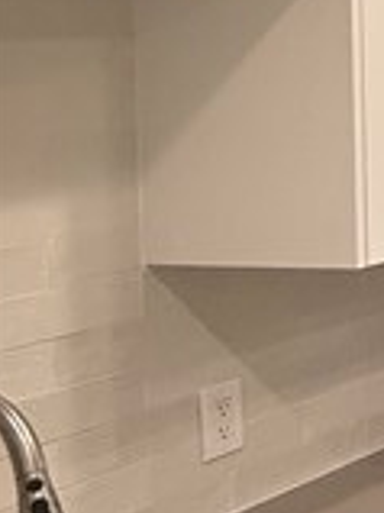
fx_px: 1333
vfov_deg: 21.3
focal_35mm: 90
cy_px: 58
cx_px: 1223
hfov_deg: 10.3
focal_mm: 2.22
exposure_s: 1/120
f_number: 2.2
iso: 200
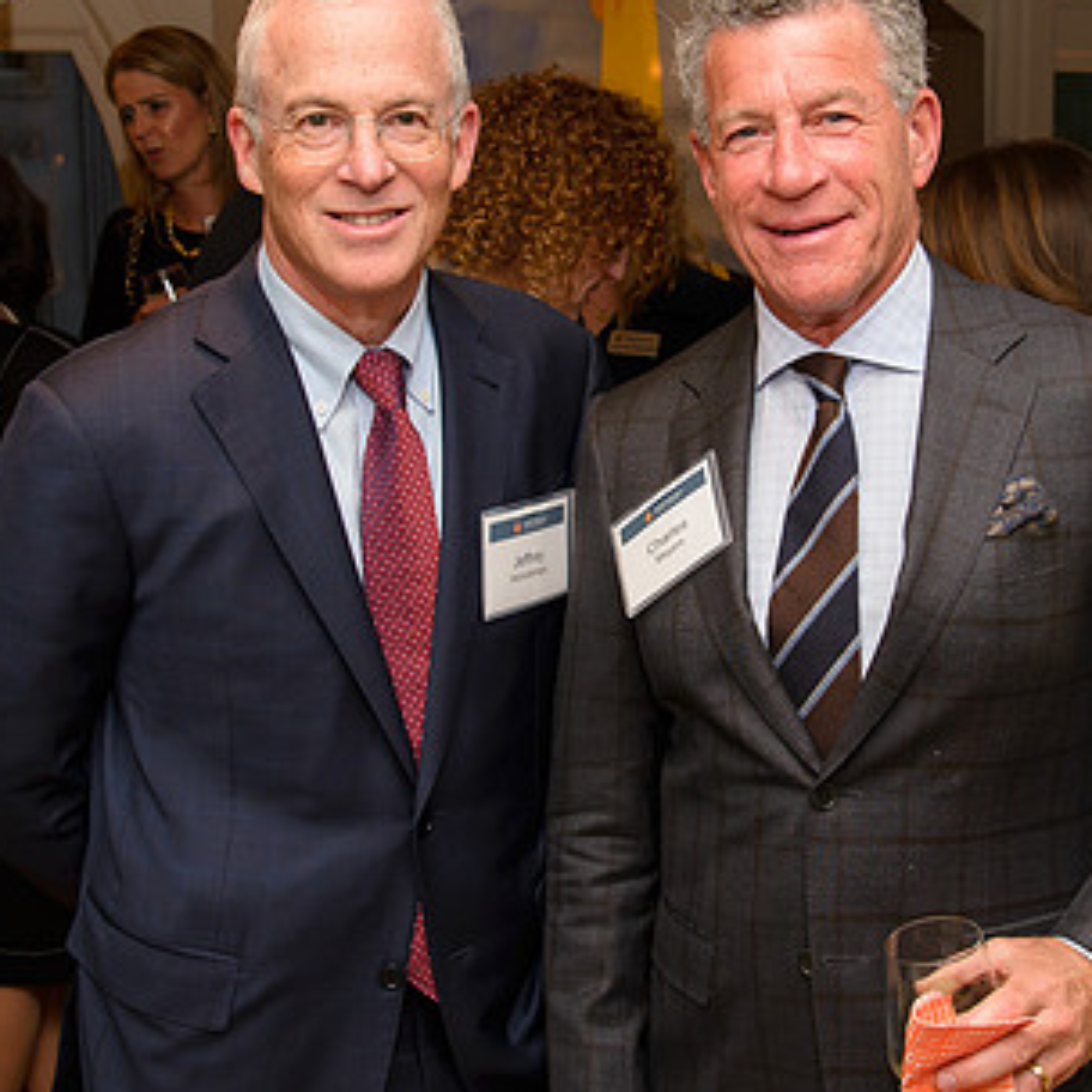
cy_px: 449
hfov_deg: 30.5
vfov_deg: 30.5
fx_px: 1999
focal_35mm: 56
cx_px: 647
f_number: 5.6
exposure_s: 1/60
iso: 800
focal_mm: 32
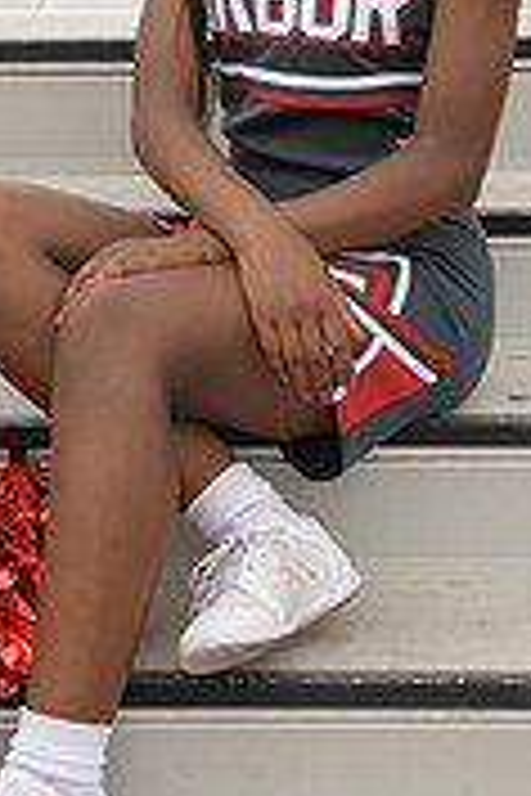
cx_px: 158
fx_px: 2699
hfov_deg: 11.2
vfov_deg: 16.7
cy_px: 166
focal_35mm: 122
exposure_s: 1/1250
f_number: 5.6
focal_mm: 48
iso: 800
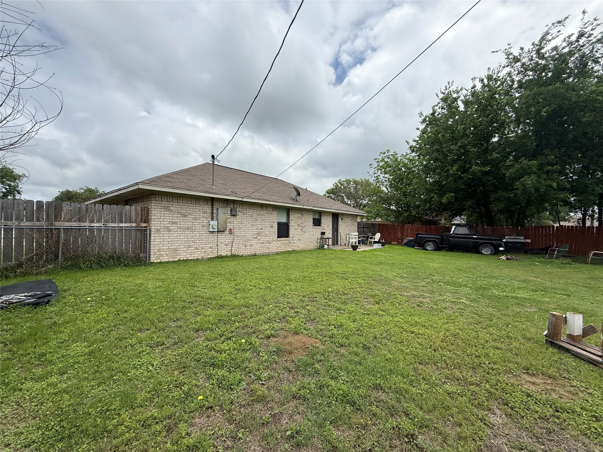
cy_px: 226
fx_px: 244
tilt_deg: +1.9
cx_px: 302
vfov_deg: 85.7
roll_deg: +1.5
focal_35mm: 14
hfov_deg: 102.1
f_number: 2.2
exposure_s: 1/2717
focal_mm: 2.22
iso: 50
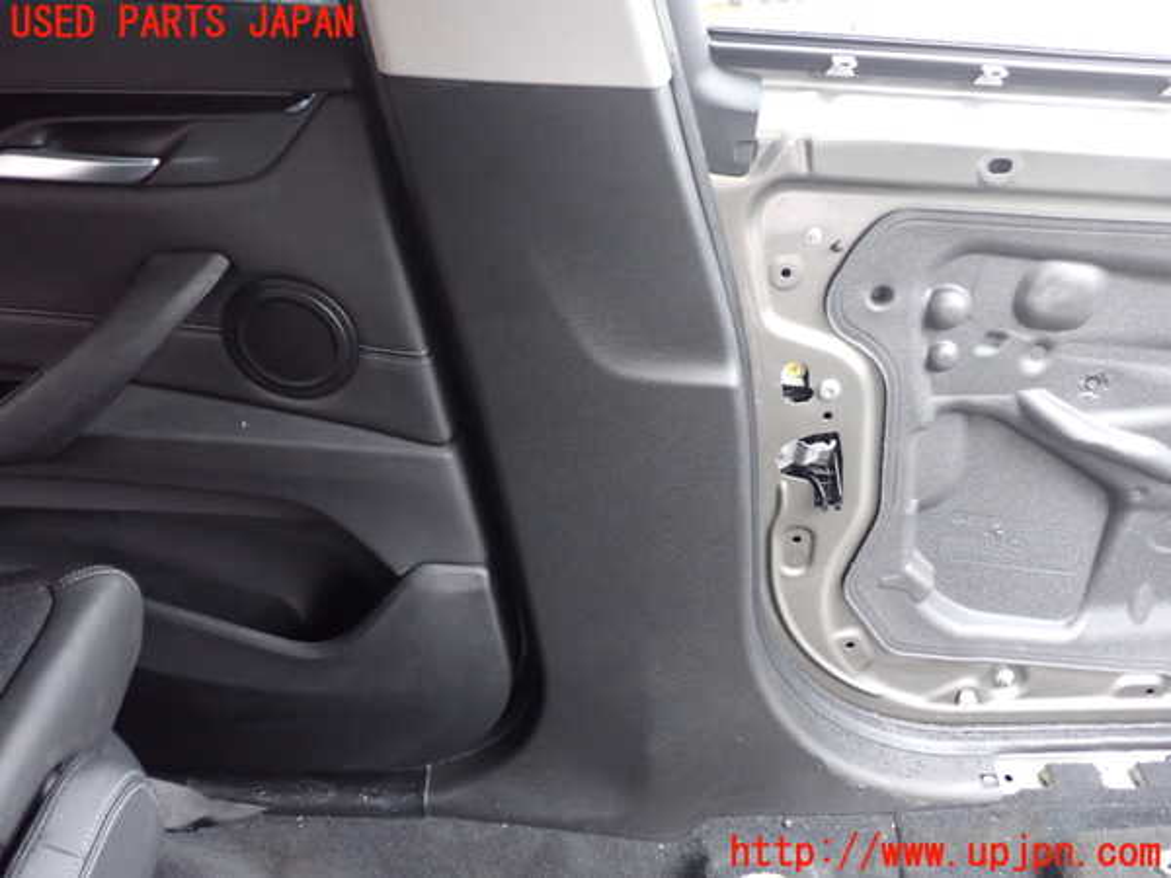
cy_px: 439
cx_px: 586
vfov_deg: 46.8
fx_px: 1015
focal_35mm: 30
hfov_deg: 60.0
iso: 800
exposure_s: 1/25
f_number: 2.3
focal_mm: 5.4
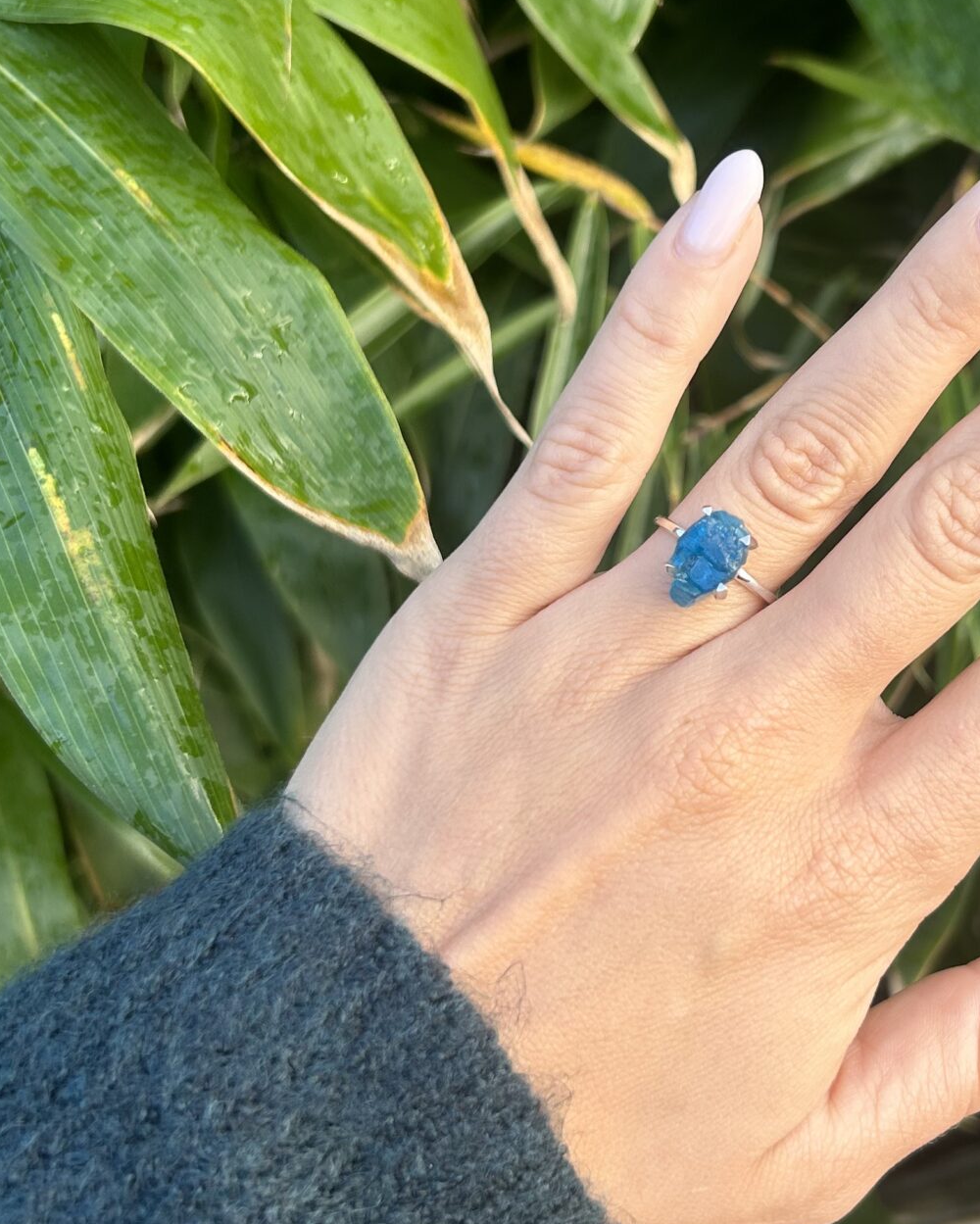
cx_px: 778
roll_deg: -1.3
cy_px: 542
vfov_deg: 35.9
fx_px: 1884
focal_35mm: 52
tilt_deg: -38.3
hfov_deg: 28.6
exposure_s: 1/232
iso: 40
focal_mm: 5.7
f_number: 1.5
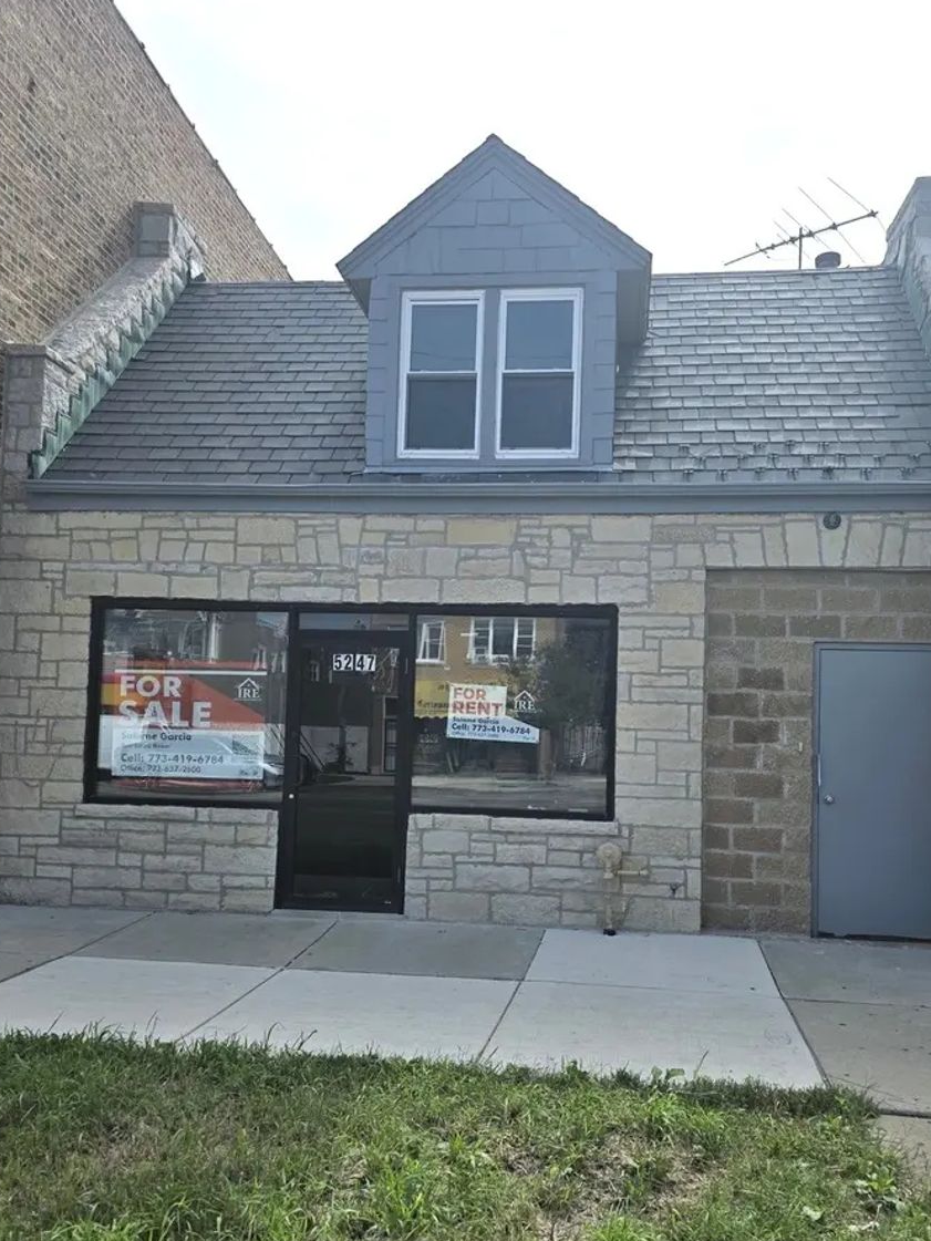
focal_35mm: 28
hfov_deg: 49.7
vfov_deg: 63.3
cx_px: 515
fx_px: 1004
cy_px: 691
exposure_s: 1/7944
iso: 32
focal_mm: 6.3
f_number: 1.7
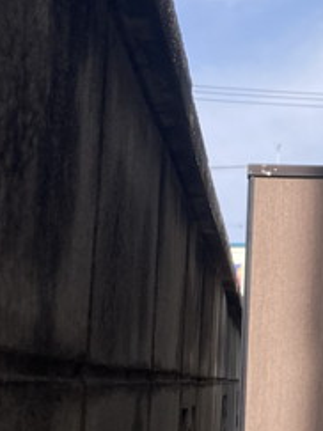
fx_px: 1220
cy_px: 99
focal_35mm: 98
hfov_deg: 14.3
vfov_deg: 19.9
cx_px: 442
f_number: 1.8
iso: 20
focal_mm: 3.99
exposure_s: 1/1185
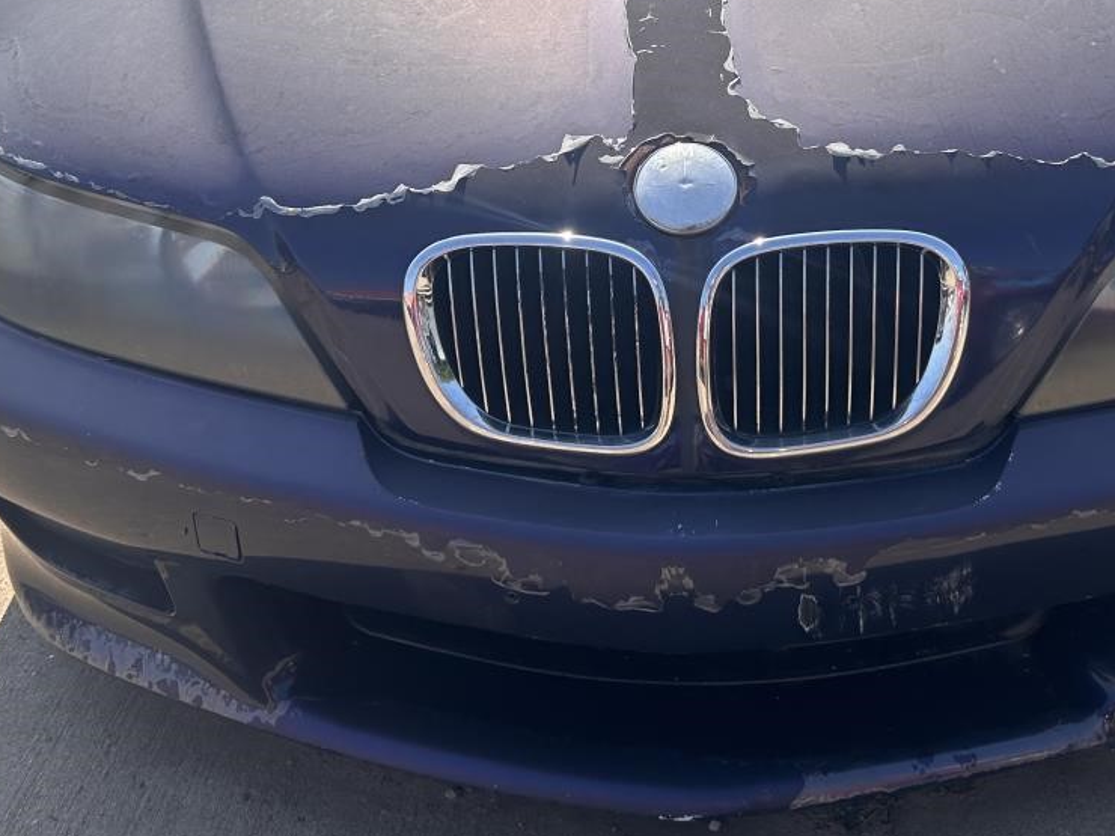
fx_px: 1449
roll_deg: +2.4
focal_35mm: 45
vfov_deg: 31.4
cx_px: 731
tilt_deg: -26.0
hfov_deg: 41.6
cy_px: 170
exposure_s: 1/2915
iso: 50
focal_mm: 5.7
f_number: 1.5
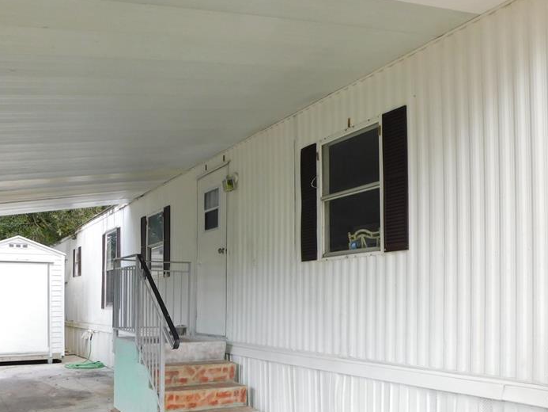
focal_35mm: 34
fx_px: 538
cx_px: 233
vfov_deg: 41.0
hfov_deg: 53.7
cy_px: 288
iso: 125
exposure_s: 1/125
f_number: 3
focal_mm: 4
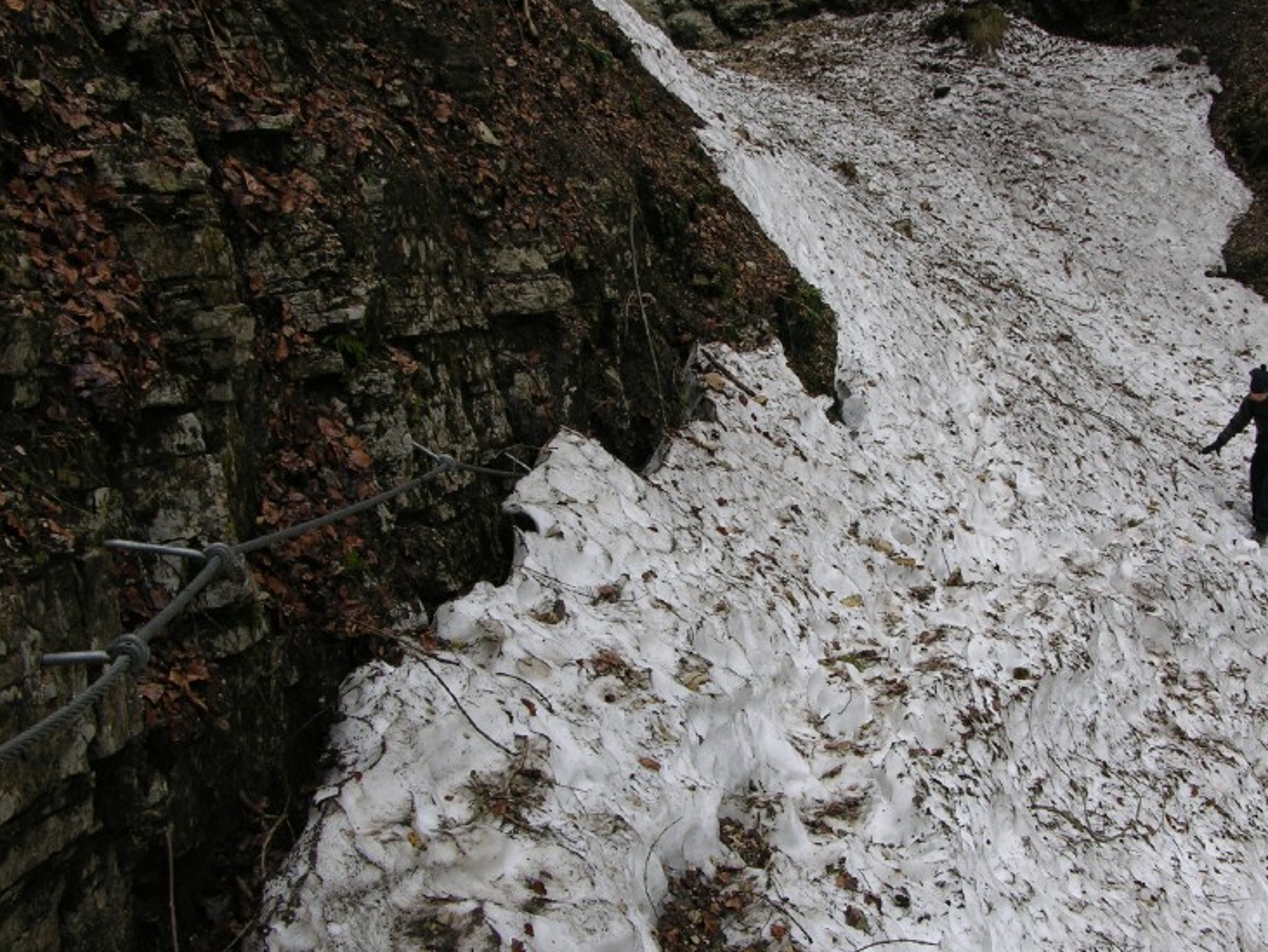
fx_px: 1796
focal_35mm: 49
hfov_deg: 38.8
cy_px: 510
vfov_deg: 29.7
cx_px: 744
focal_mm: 8.9
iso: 50
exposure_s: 1/80.2
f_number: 4
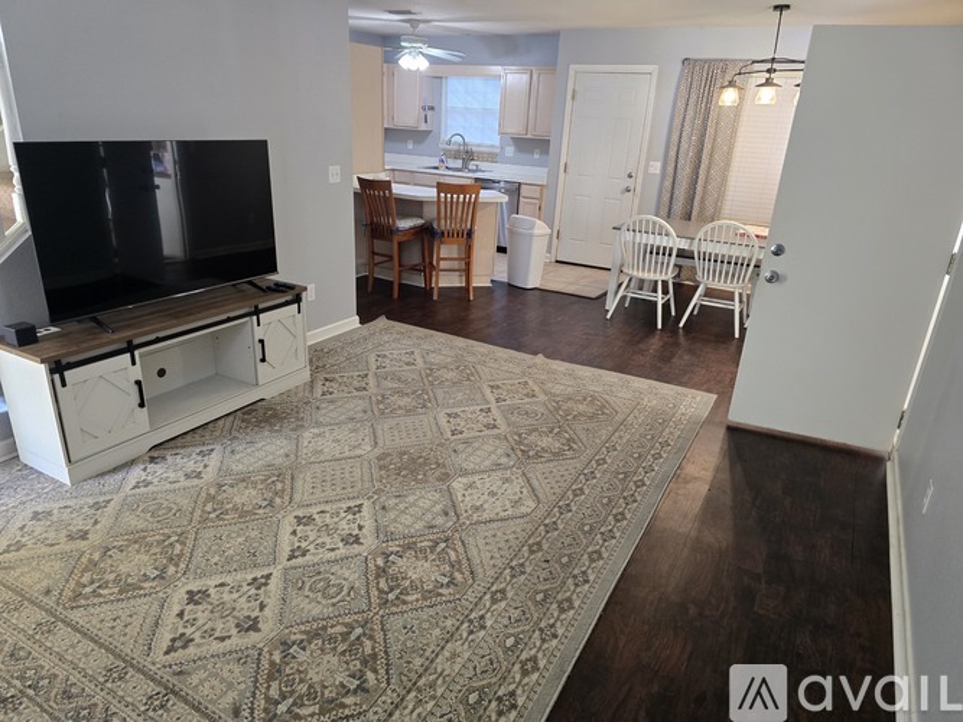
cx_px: 482
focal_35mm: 23
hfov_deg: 73.9
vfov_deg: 58.9
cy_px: 361
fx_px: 640
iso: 500
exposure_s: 1/120
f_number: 1.7
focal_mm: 6.3
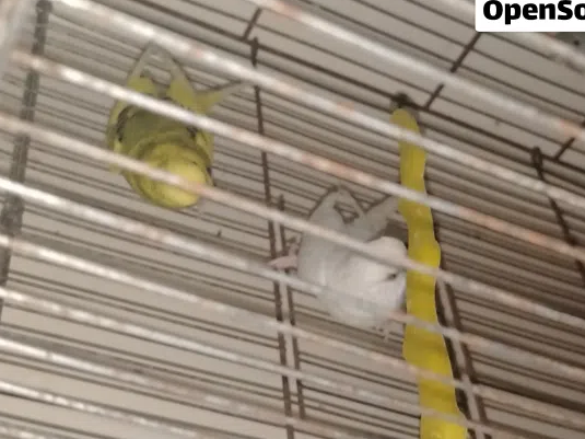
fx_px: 1031
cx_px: 311
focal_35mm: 61
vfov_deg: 24.0
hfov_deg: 31.7
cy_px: 189
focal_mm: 5.25
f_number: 1.75
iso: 1813
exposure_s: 1/33.3
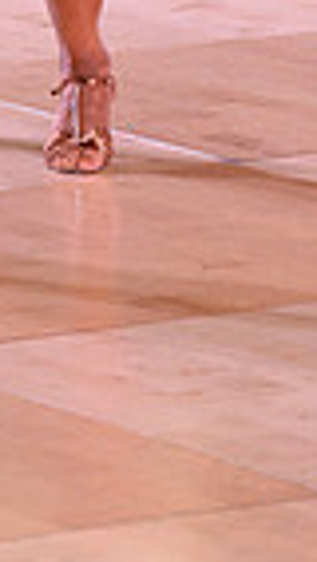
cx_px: -50
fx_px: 7627
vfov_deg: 4.2
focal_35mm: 511
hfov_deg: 2.4
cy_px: -249
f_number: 5.6
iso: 1250
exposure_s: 1/125
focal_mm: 120
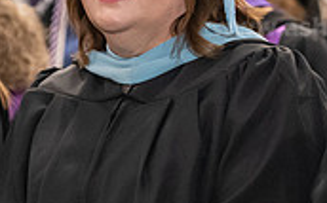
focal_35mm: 296
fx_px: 2634
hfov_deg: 7.1
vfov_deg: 4.4
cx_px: 125
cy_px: 67
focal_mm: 86
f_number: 3.2
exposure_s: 1/200
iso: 3200
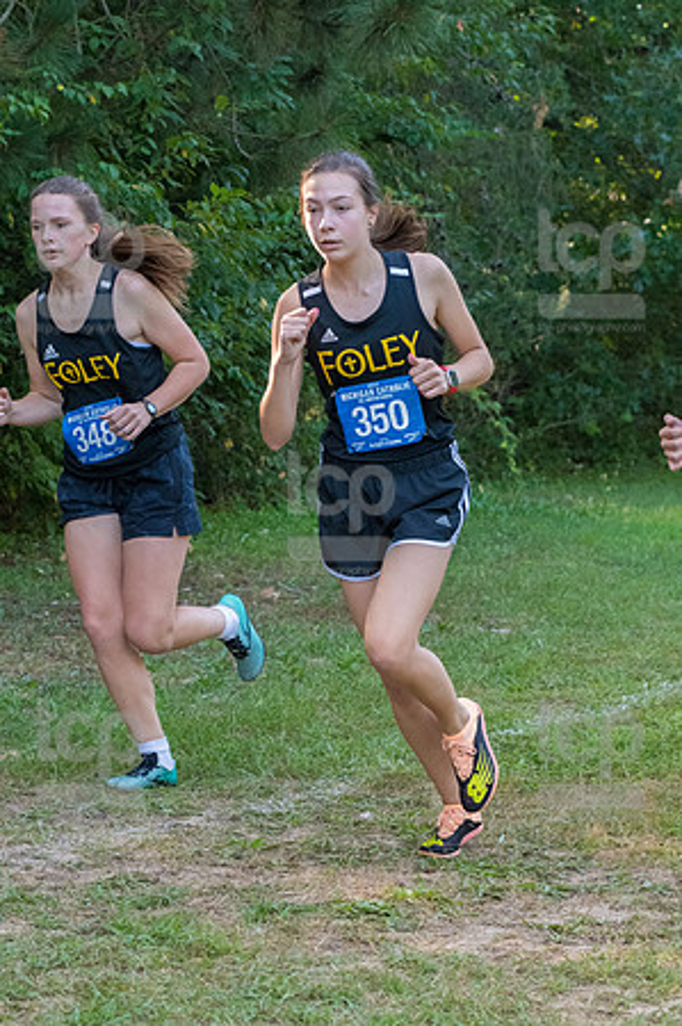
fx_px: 2990
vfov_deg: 19.5
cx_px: 341
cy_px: 513
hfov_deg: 13.0
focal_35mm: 105
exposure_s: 1/1600
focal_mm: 70
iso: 3200
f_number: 5
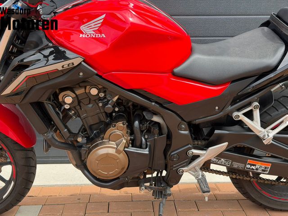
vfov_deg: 30.3
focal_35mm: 48
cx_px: 144
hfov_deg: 39.7
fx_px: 399
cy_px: 108
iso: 100
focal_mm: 6.76
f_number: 1.78
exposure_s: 1/1715
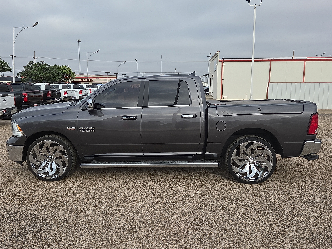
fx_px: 307
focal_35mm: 32
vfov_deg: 44.2
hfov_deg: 56.8
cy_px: 124
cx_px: 166
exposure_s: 1/3333
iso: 76
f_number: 1.8
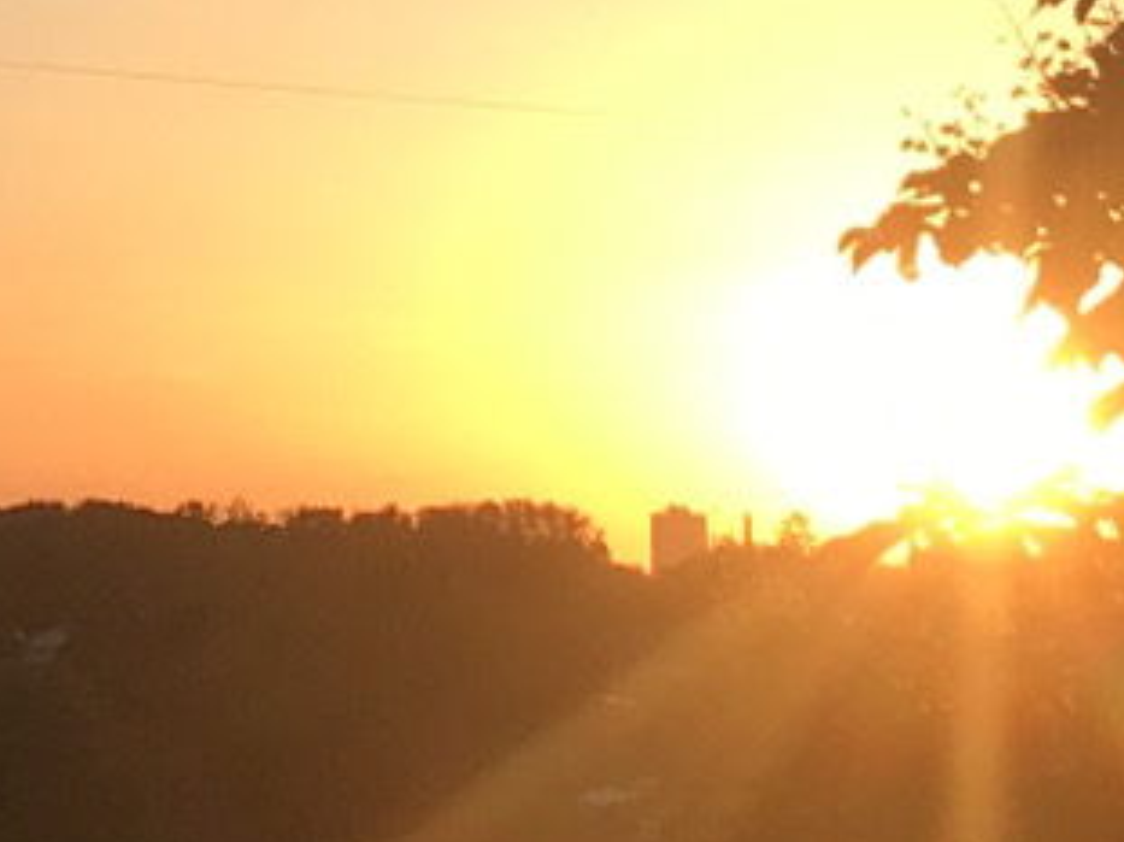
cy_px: -69
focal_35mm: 180
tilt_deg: +7.6
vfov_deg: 8.2
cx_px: -173
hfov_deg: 10.8
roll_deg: -0.2
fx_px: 5842
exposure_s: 1/1368
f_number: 1.8
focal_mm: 3.99
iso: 20
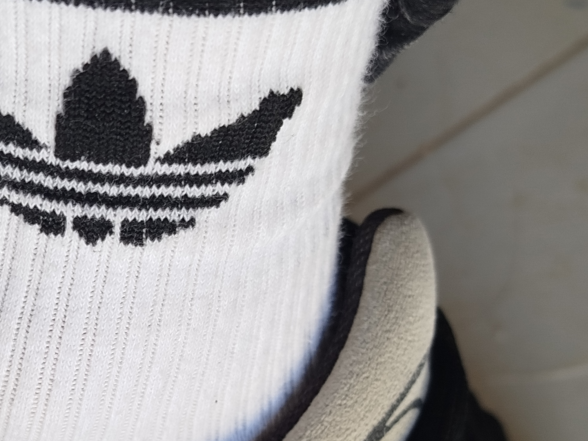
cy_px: 372
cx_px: 195
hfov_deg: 30.0
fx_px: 1087
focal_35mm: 64
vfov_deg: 22.5
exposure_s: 1/50
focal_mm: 5.31
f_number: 1.7
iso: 64
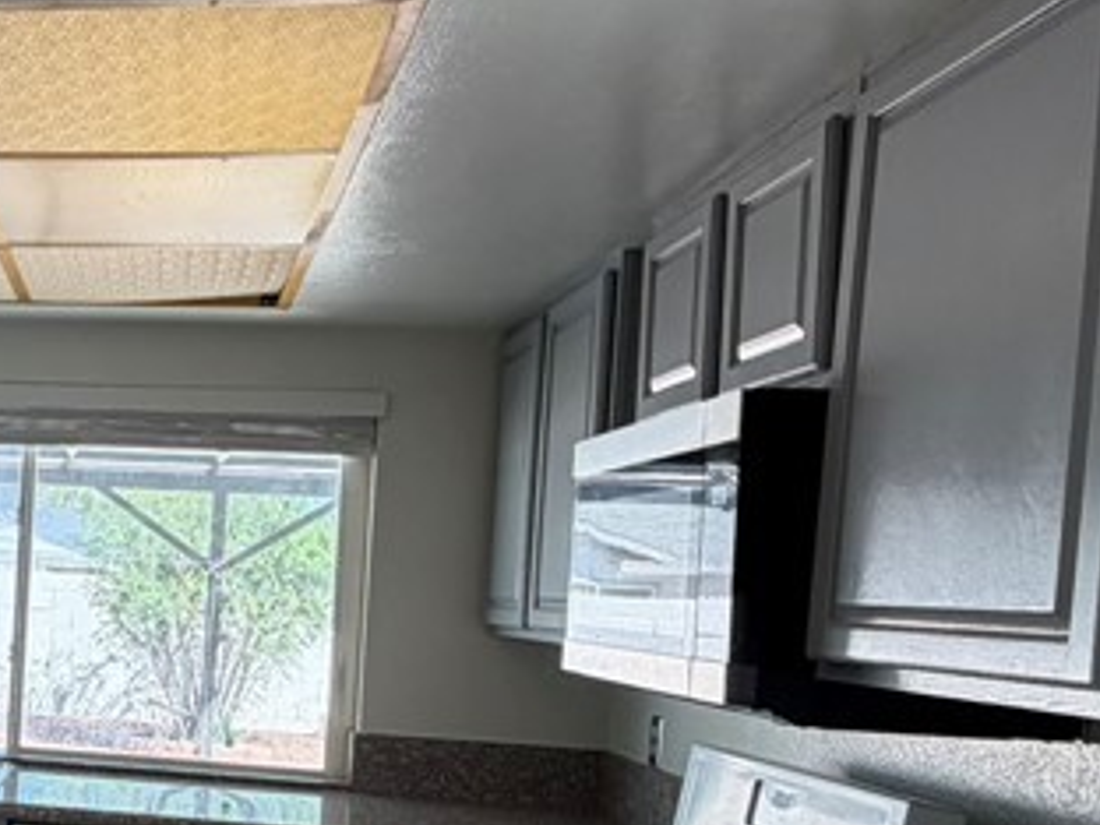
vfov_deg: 31.1
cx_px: -138
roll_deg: -2.7
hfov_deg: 34.9
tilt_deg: -0.5
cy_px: 599
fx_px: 1462
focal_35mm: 46
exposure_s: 1/120
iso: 64
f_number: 2.2
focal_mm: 2.22
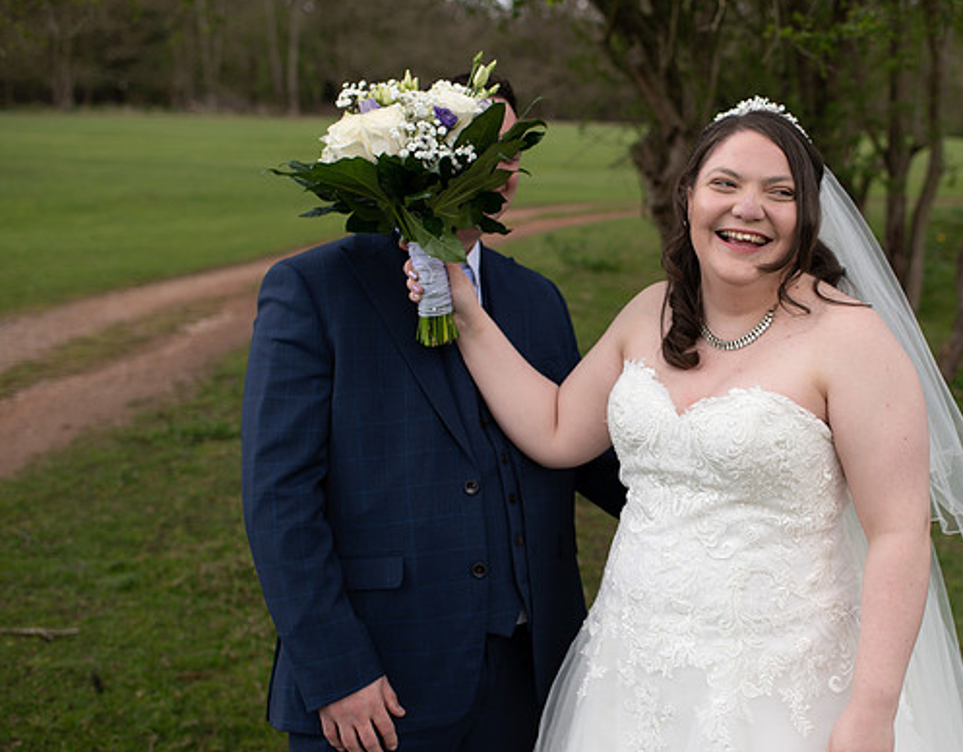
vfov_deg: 30.4
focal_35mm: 49
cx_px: 682
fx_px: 1383
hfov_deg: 37.7
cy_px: 371
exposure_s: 1/500
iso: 100
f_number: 2.8
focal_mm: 35
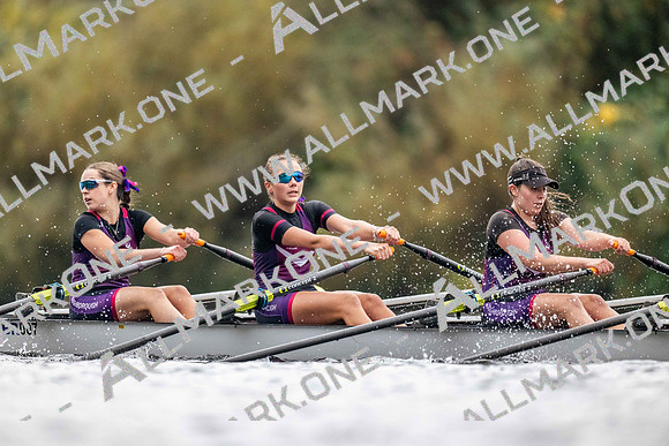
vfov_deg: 2.3
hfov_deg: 3.4
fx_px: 11152
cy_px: 223
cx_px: 334
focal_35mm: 600
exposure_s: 1/2500
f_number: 4
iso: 4500
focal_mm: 600
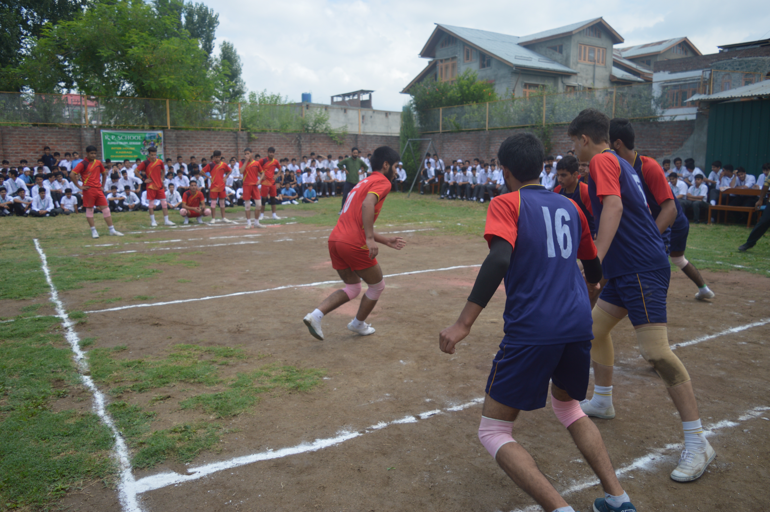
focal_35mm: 27
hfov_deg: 67.4
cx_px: 385
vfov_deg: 47.8
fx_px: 577
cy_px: 256
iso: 100
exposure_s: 1/800
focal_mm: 18
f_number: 3.5
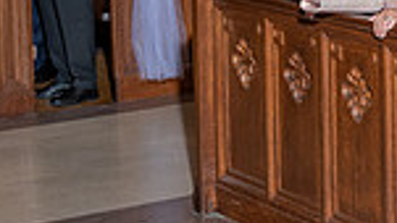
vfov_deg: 7.6
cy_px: -95
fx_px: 1664
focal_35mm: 158
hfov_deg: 13.1
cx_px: 531
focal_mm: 34
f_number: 4.5
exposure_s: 1/160
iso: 1000
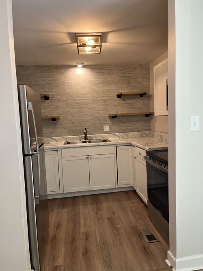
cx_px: 102
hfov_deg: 53.0
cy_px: 136
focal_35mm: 26
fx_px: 203
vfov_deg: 67.3
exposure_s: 1/120
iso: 125
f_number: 1.6
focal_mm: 5.1
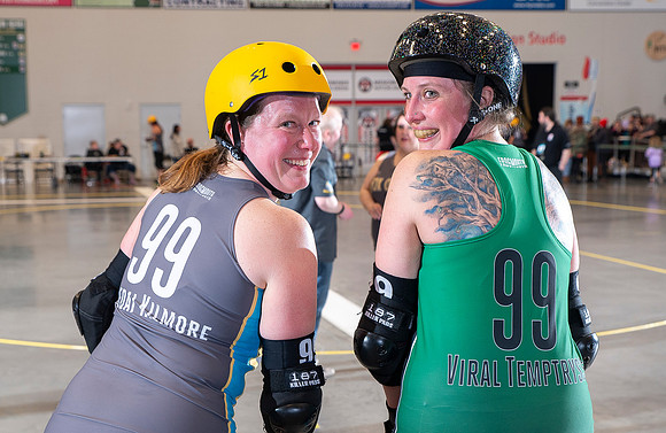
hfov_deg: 28.0
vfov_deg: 18.4
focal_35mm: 73
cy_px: 296
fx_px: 1335
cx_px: 316
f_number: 6.3
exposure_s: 1/160
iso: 640
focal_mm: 50
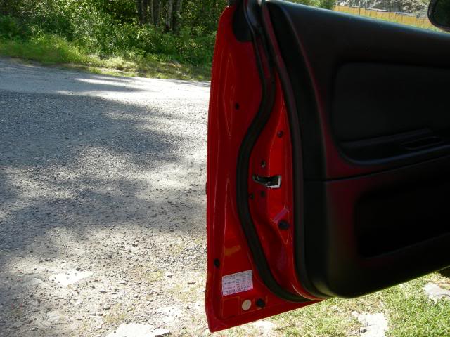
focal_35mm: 36
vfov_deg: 39.7
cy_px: 168
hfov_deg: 51.4
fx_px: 468
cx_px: 225
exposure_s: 1/108
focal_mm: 7.5
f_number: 4.8
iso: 64
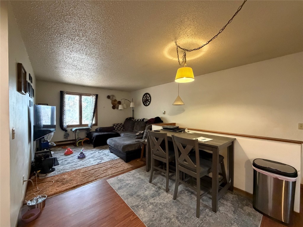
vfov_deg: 85.7
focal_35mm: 14
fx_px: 123
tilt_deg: -0.7
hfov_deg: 102.1
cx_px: 152
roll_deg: -0.4
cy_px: 114
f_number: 2.2
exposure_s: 1/60
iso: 1000
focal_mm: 2.22
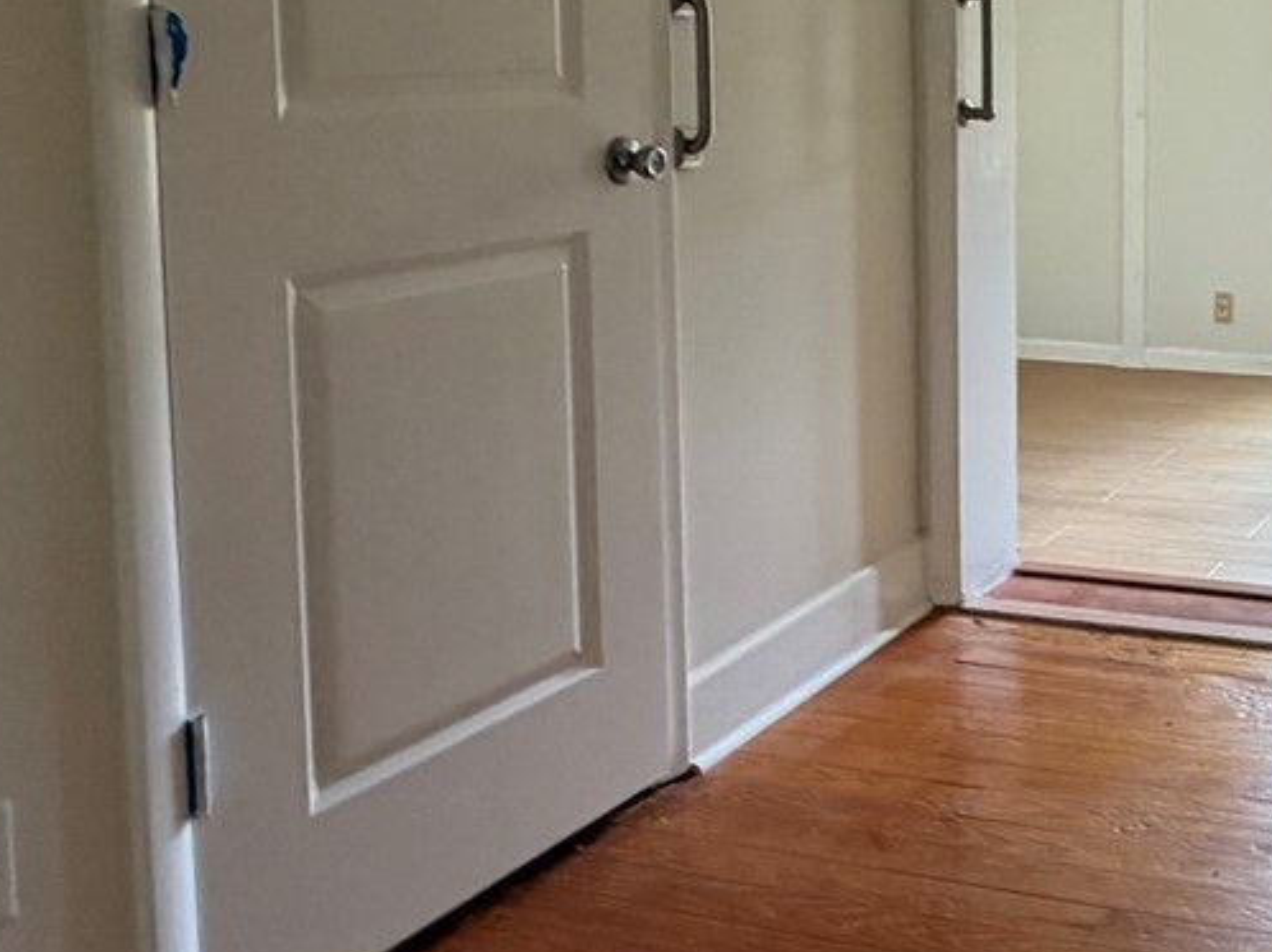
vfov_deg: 31.1
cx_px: 1310
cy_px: 153
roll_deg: +0.4
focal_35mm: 45
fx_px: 1653
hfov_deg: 37.1
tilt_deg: -3.4
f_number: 2.2
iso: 320
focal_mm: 2.22
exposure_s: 1/83
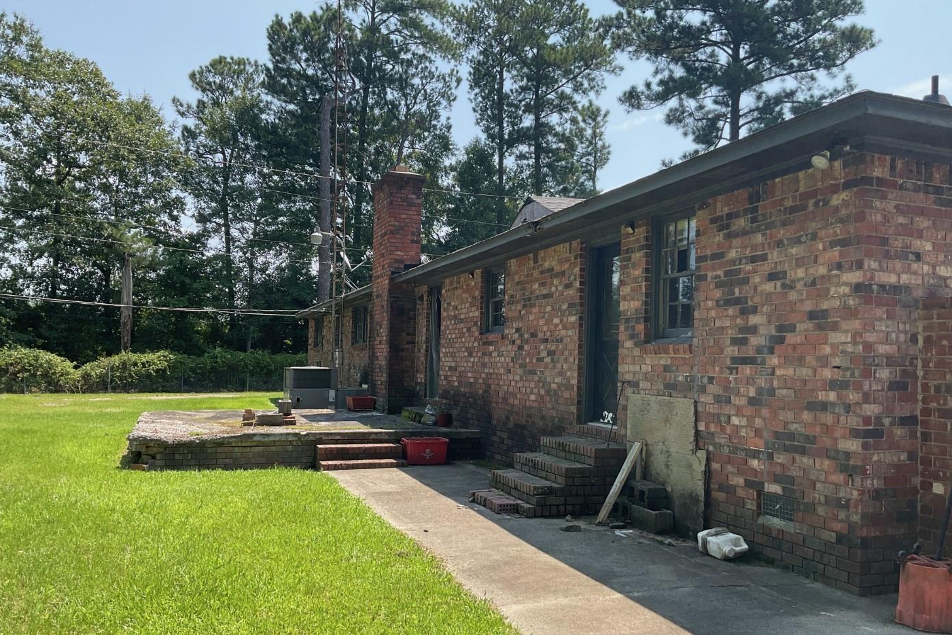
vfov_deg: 42.3
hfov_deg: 60.3
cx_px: 470
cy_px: 324
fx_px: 820
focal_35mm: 31
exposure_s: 1/719
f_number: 1.8
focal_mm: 3
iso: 16
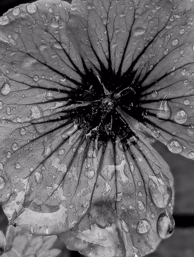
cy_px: 121
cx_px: 116
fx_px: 276
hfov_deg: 38.6
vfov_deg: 50.0
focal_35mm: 37
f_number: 1.9
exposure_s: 1/200
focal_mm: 6.81
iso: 65
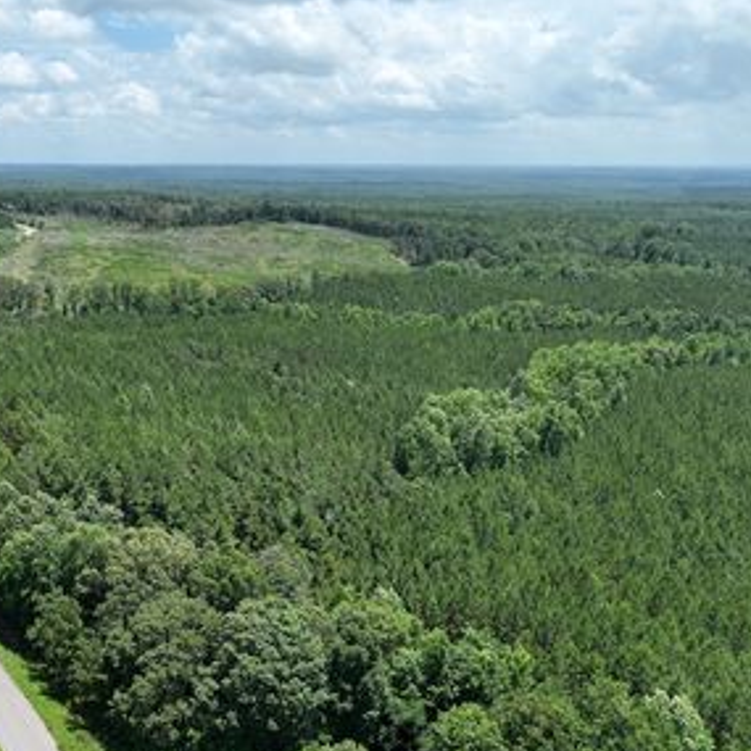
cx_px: 232
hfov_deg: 49.9
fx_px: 785
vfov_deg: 51.1
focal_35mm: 32
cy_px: 393
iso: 200
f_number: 2.8
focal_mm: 12.29
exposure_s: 1/2000
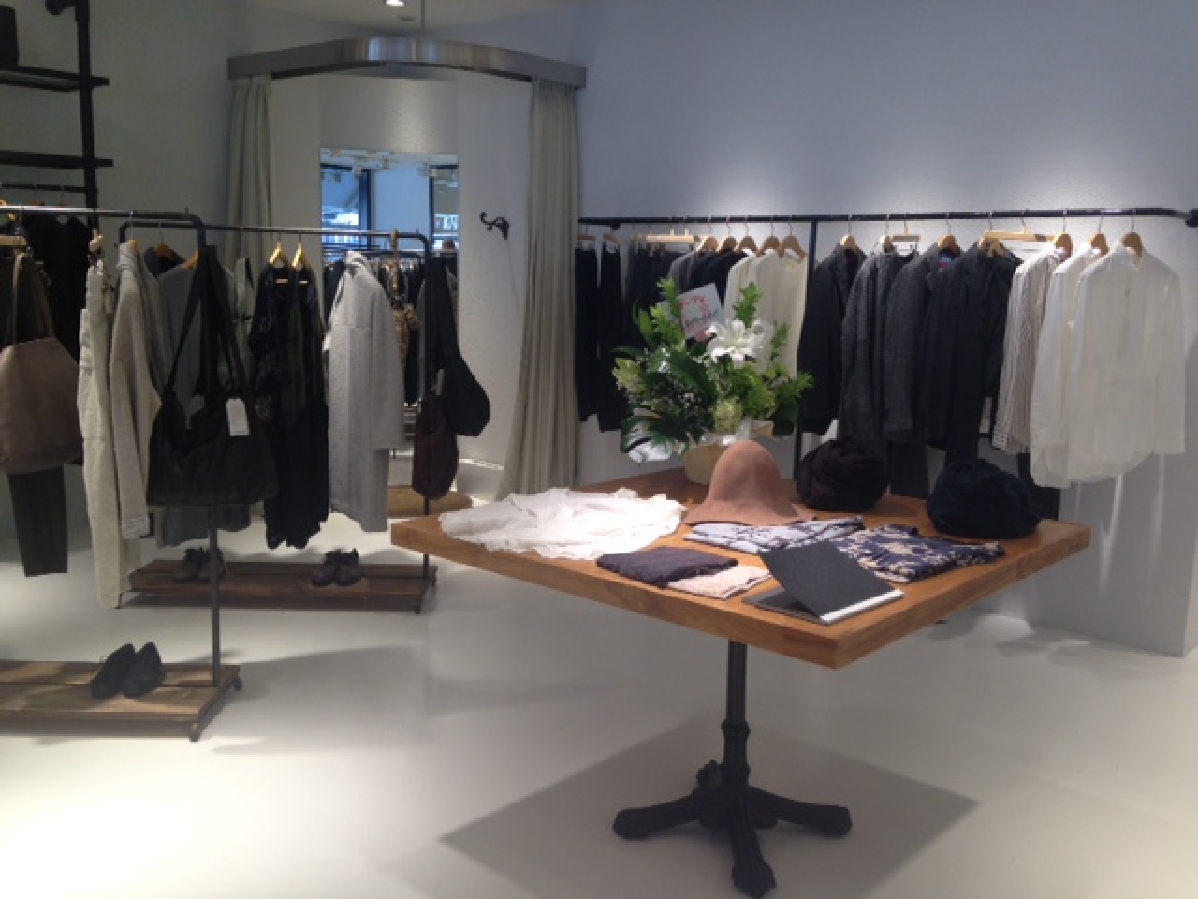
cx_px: 599
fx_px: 1142
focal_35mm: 33
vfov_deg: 42.9
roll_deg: -1.3
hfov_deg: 55.4
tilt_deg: -10.5
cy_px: 450
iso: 50
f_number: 2.4
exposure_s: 1/60
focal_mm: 4.12
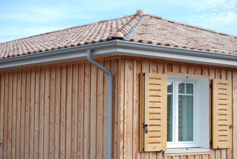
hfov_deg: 24.6
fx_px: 544
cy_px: 80
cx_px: 118
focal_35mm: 82
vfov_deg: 16.6
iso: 100
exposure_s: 1/160
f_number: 6.3
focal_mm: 55
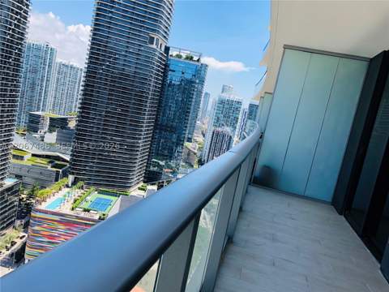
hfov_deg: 63.4
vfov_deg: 49.7
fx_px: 315
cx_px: 194
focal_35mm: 28
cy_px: 146
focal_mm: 4
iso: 20
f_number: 1.8
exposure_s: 1/738
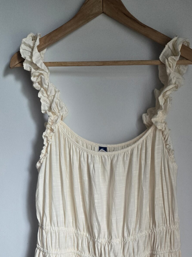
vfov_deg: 43.8
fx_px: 296
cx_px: 114
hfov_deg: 35.8
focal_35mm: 40
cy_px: 218
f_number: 1.8
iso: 200
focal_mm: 5.4
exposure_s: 1/120
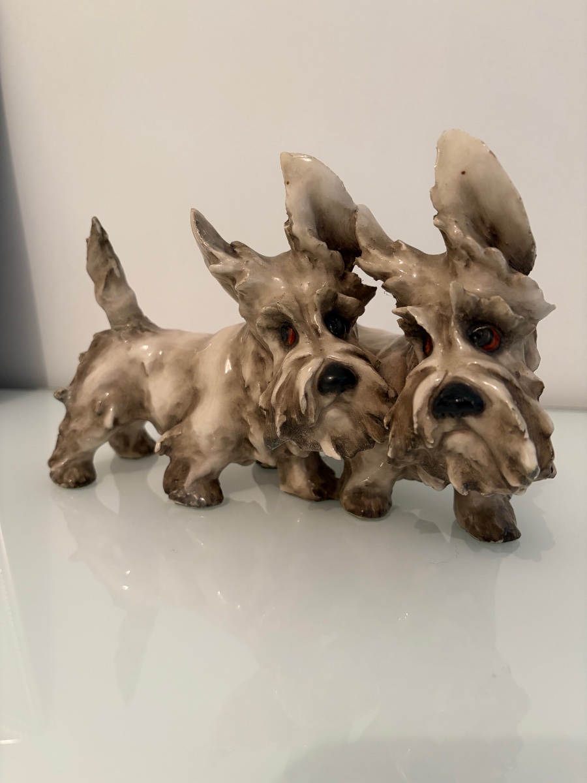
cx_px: 294
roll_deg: +0.2
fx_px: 588
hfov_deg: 53.1
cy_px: 392
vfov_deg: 67.3
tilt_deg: -12.8
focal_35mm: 26
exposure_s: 1/50
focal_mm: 5.96
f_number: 1.6
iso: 250
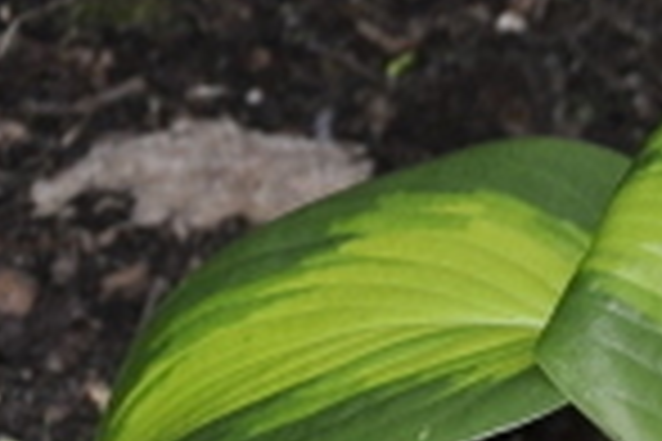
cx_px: 1554
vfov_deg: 4.0
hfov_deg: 5.8
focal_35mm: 343
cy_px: 518
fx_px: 6307
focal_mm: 42
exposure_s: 1/60
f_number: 4.8
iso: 800
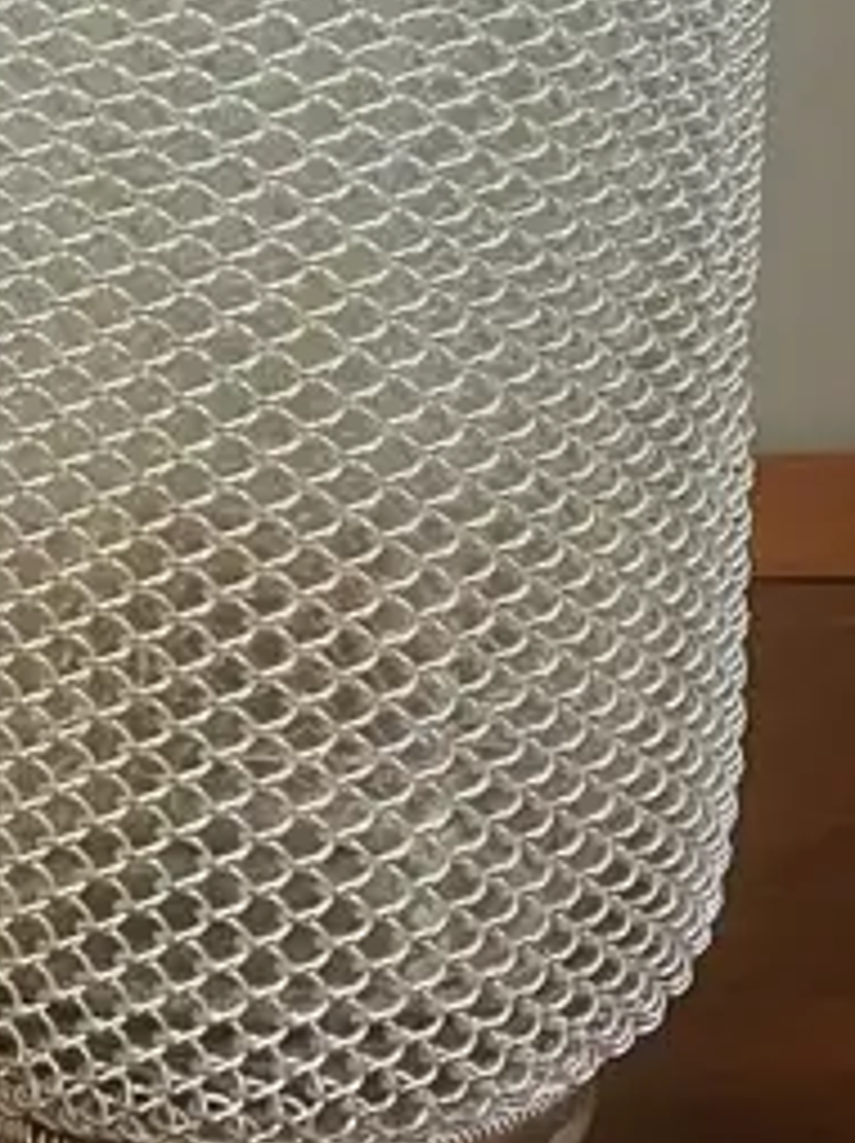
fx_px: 3728
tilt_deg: -9.0
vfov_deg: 16.9
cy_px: -108
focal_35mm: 113
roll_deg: +0.7
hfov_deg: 12.5
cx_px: -392
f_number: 1.8
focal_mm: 3.99
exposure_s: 1/50
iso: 125
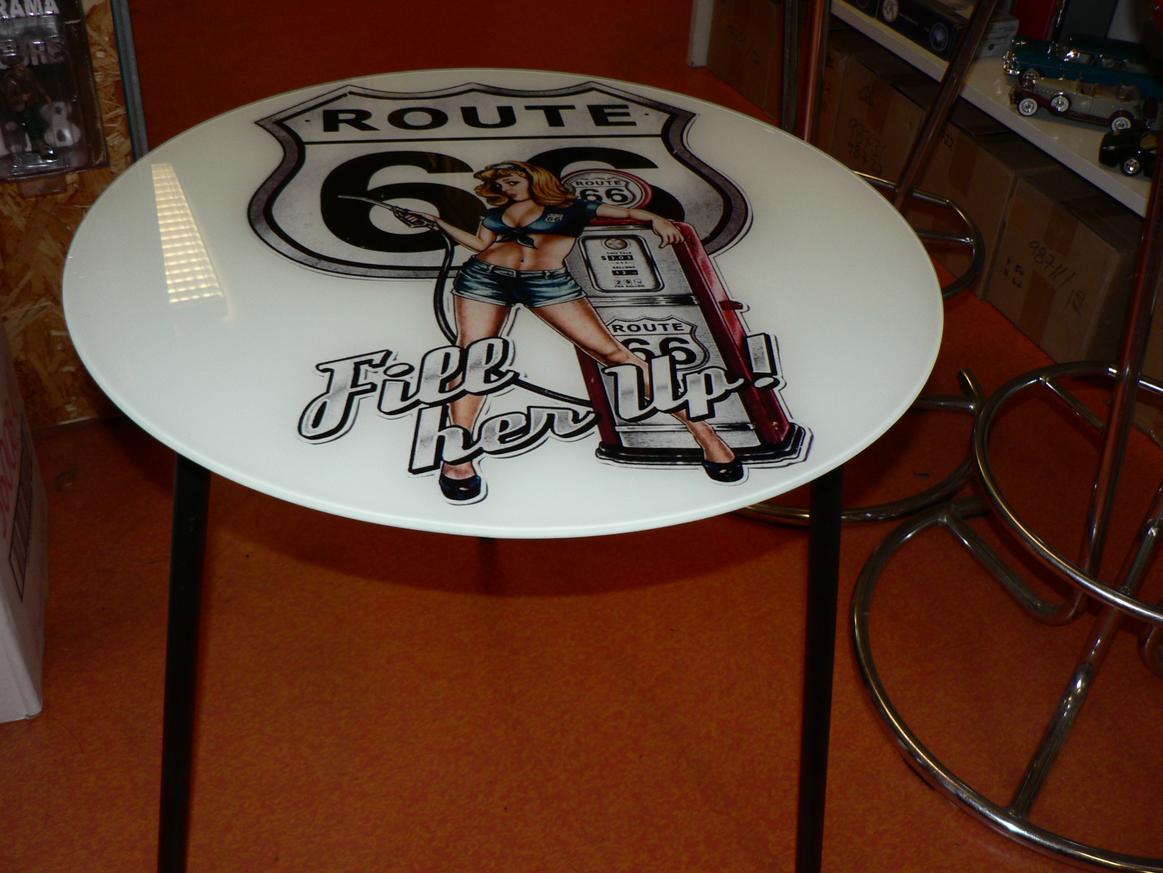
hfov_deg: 51.4
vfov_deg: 39.7
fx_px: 1209
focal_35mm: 36
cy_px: 436
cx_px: 582
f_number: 2.8
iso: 100
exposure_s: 1/60
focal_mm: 6
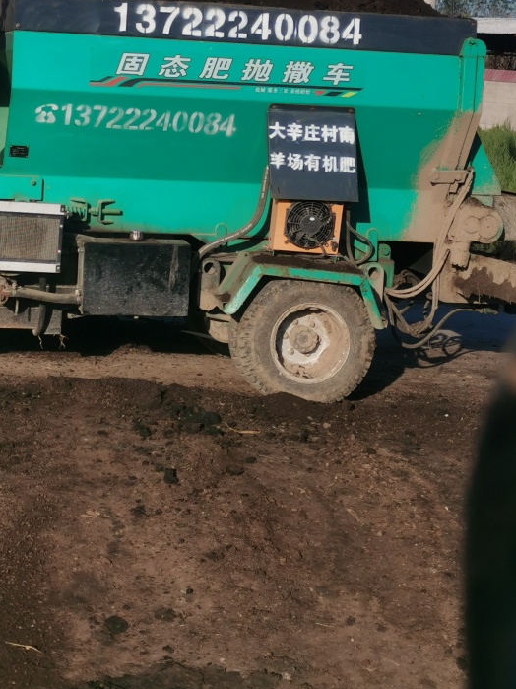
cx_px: 235
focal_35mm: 84
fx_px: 1670
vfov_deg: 23.1
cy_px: 193
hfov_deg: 17.6
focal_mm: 5.58
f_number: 1.8
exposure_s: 1/5464
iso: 50
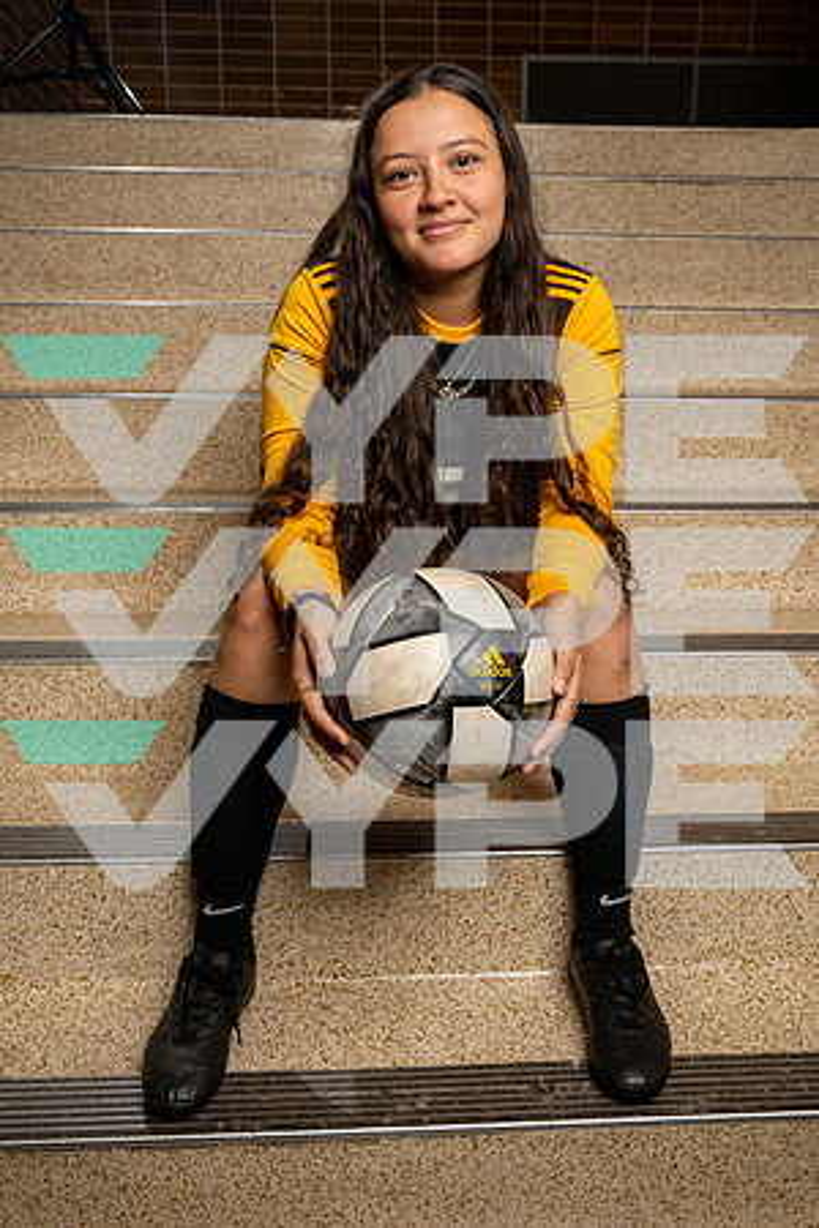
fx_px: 1126
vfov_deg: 57.2
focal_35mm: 33
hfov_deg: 40.0
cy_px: 614
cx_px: 410
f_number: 8
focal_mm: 33
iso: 200
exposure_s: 1/250
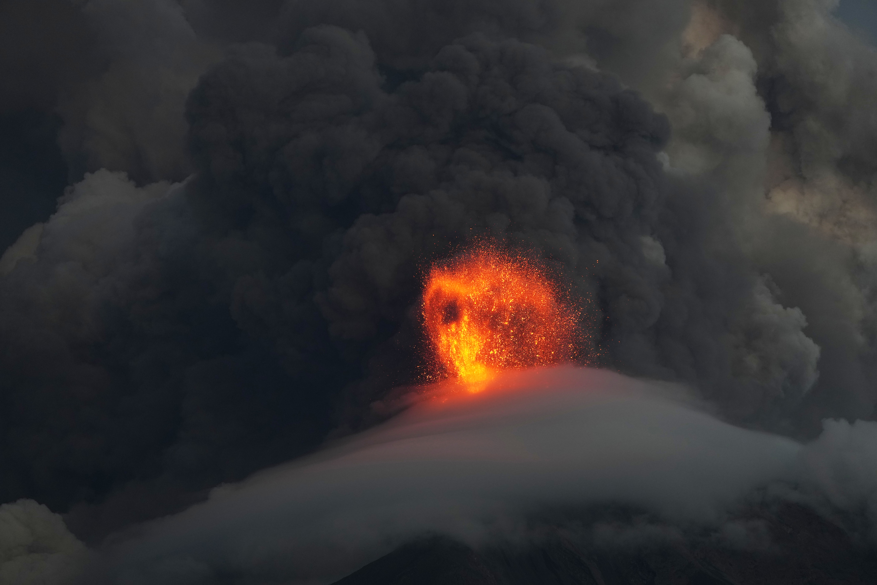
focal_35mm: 200
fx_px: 4872
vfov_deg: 6.9
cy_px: 292
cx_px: 438
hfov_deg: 10.3
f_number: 3.5
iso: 800
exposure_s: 1/60
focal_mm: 200
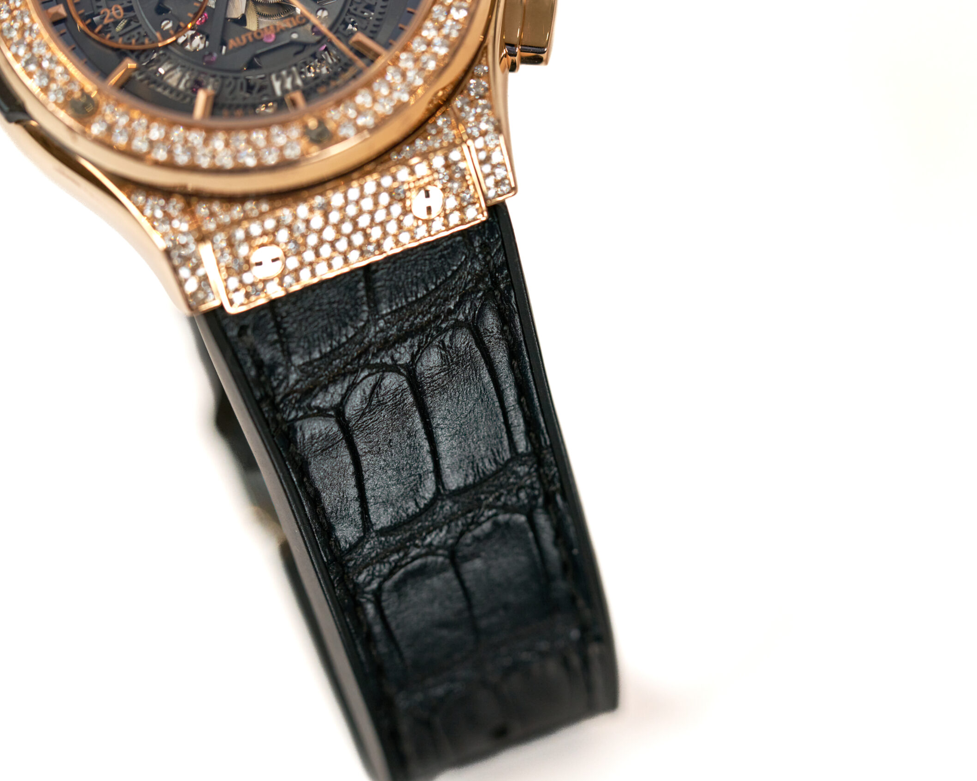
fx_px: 2949
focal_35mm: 102
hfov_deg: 18.8
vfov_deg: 15.1
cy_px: 392
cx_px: 447
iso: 200
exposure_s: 1/250
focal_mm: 90
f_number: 3.5
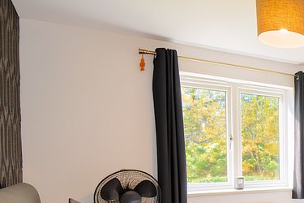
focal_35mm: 41
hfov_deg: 33.3
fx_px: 346
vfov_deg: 31.4
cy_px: 173
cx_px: 405
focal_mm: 10
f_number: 4.5
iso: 4000
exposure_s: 1/60
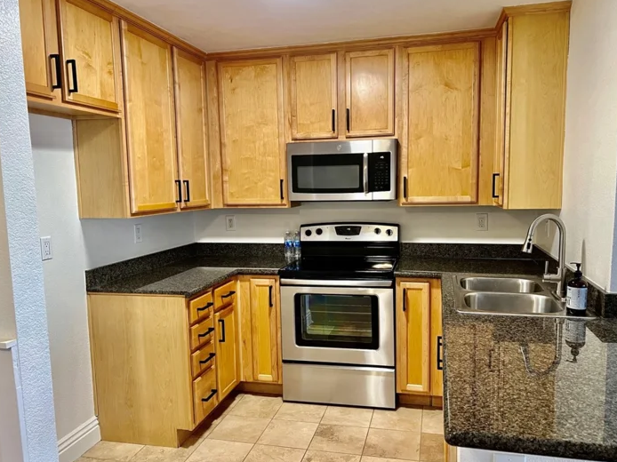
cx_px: 322
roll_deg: +2.3
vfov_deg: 49.7
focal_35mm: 28
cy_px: 236
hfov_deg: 63.4
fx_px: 499
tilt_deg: -7.4
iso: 160
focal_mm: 5.7
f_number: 1.5
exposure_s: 1/60
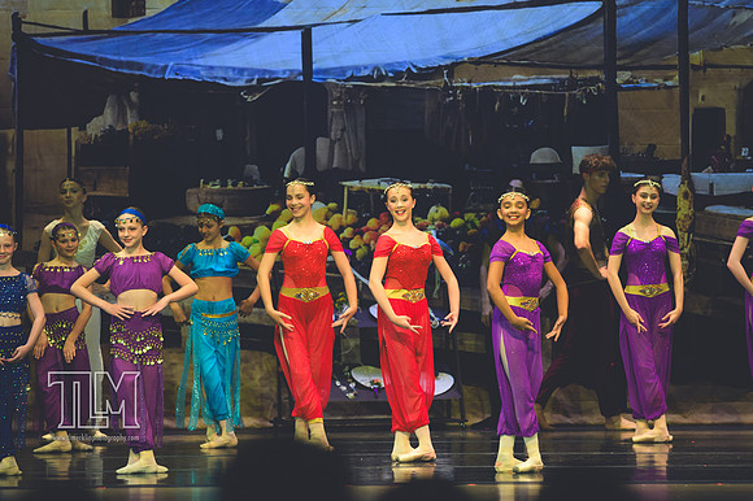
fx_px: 5017
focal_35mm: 240
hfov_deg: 8.6
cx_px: 376
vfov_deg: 5.7
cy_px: 250
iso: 1400
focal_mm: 160
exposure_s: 1/500
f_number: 2.8
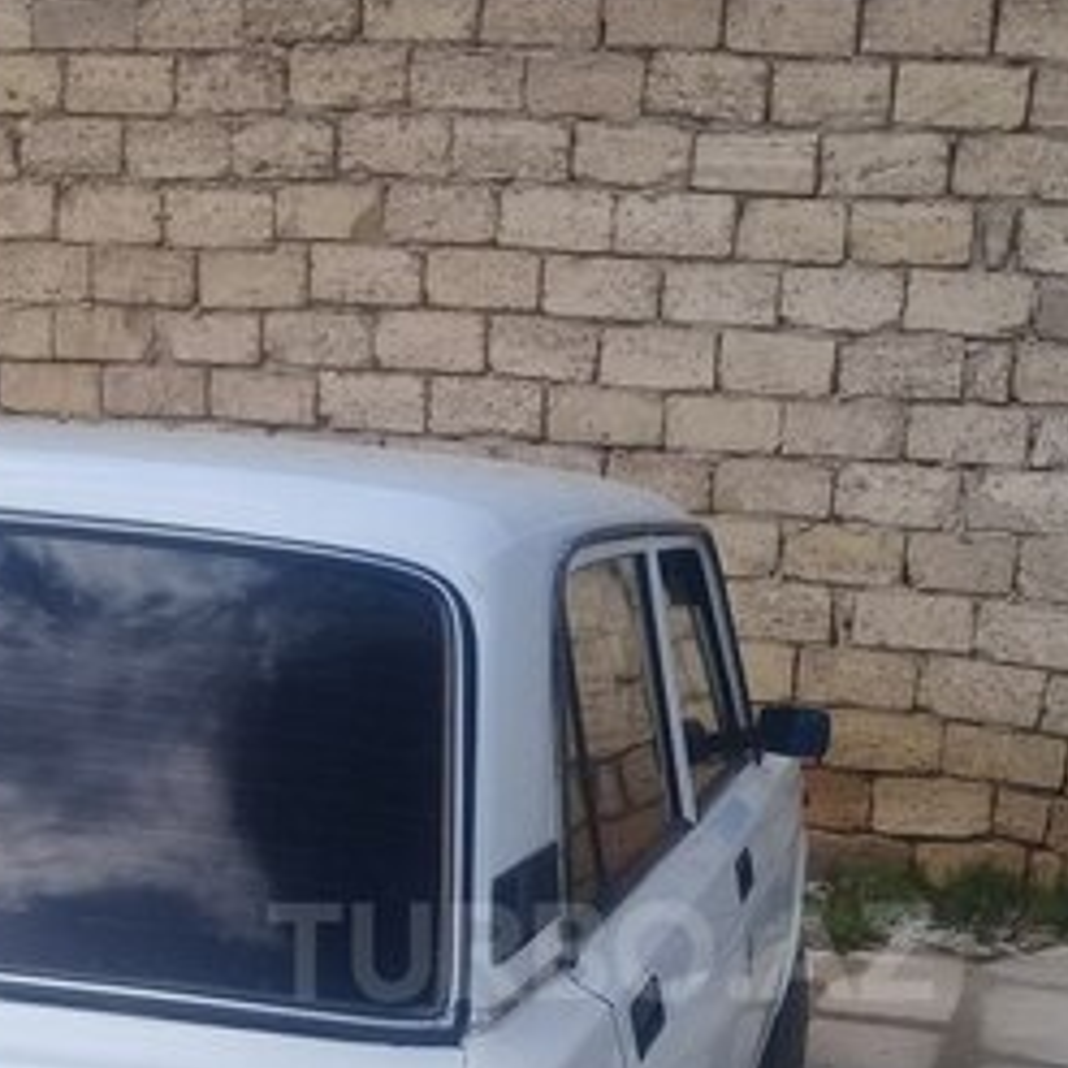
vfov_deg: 29.8
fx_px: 1920
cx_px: 601
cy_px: 951
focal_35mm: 55
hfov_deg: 31.1
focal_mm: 3.3
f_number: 2.2
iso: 50
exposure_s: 1/1302
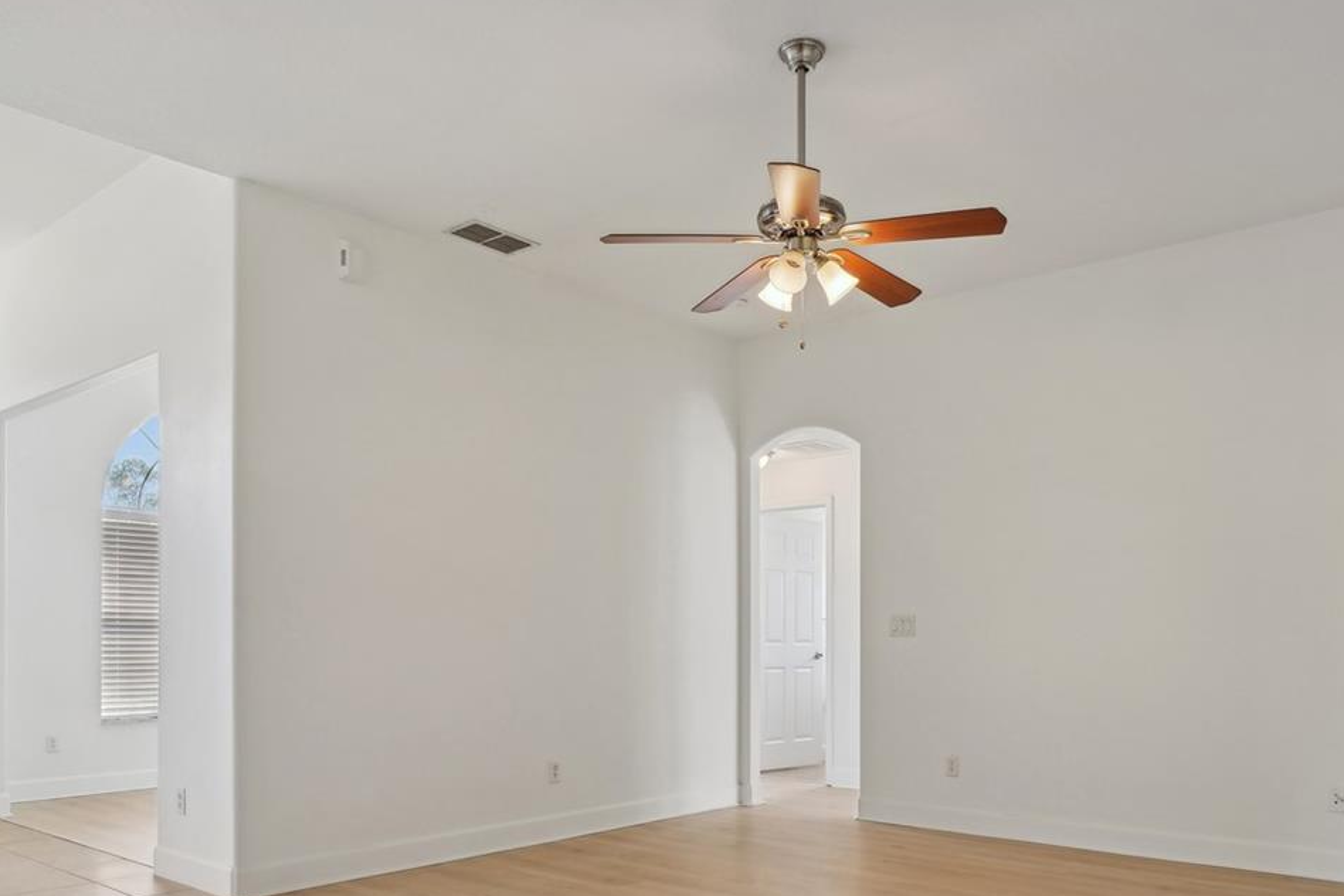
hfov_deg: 67.2
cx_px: 736
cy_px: 648
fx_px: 1008
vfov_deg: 46.6
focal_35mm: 27
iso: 400
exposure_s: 1/20
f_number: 8
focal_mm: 16
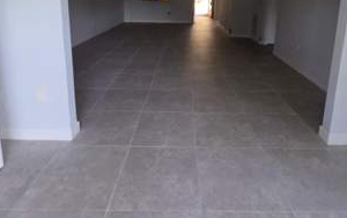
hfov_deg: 79.4
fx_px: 208
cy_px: 33
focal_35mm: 22
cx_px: 189
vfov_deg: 50.5
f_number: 1.9
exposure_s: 1/120
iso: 160
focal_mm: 2.2
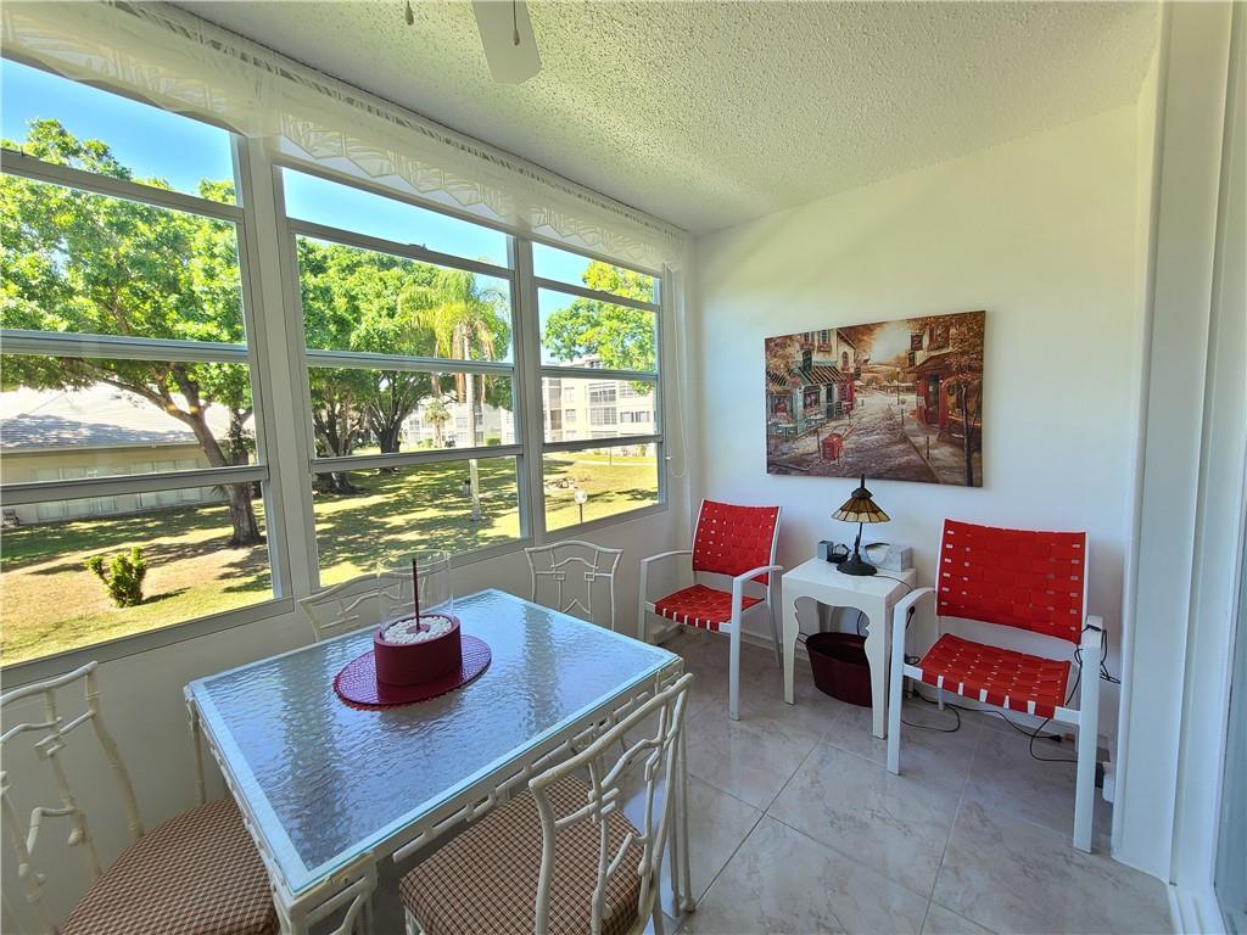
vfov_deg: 89.9
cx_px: 624
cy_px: 468
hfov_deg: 106.2
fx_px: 468
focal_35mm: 13
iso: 64
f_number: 2.2
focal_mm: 2.2
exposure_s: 1/120
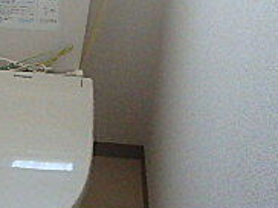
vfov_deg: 19.7
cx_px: -26
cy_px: 60
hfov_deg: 24.6
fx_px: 594
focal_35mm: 74
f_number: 3.5
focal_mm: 3.7
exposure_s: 1/30
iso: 640
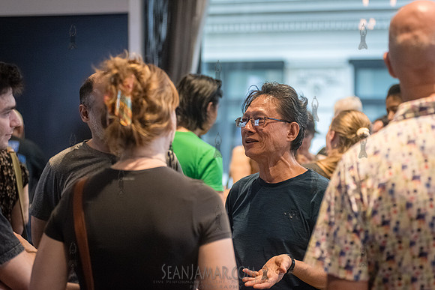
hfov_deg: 25.4
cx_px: 218
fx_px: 967
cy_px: 145
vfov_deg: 17.1
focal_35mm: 80
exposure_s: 1/400
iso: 6400
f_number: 2.8
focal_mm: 80
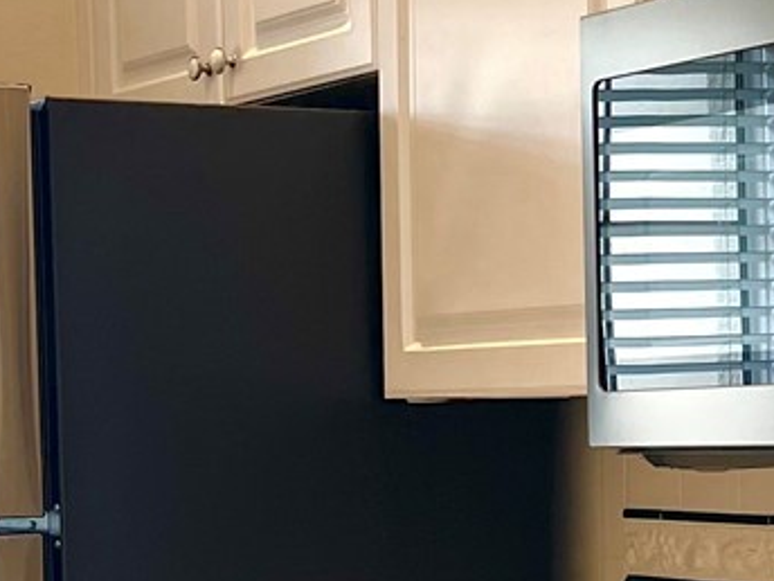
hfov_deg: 16.3
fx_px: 2706
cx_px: 292
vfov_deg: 12.1
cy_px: 581
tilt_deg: -3.9
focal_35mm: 121
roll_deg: +1.2
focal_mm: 5.7
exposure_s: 1/120
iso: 40
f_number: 1.5
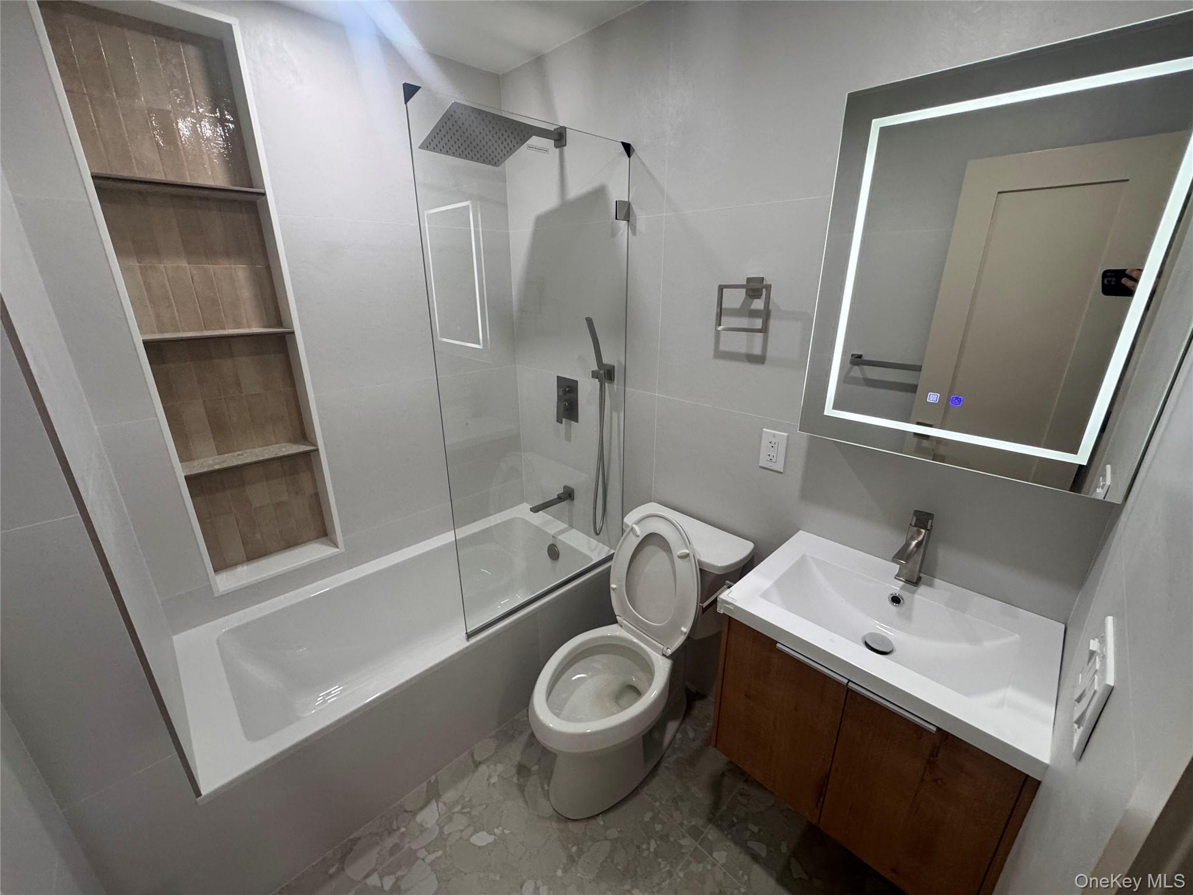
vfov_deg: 85.7
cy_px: 448
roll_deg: +0.2
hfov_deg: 102.1
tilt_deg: -20.4
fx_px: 482
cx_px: 596
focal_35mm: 14
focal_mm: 2.22
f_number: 2.2
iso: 200
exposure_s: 1/120
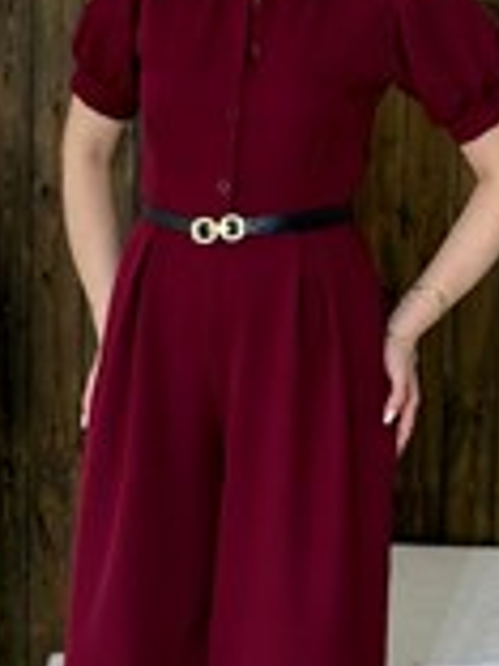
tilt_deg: -7.9
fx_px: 2364
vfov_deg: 16.0
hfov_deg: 12.0
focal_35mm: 123
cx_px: 303
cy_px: 243
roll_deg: -1.6
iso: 100
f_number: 1.78
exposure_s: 1/194
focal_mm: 6.76
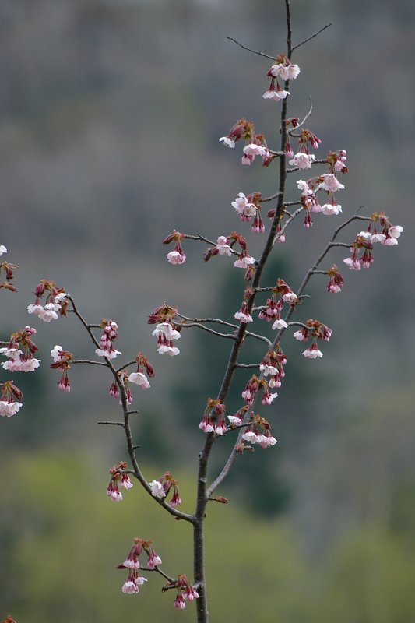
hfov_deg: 4.6
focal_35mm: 300
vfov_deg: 6.9
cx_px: 208
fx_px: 5189
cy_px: 312
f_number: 7.1
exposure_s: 1/320
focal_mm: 200
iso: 200
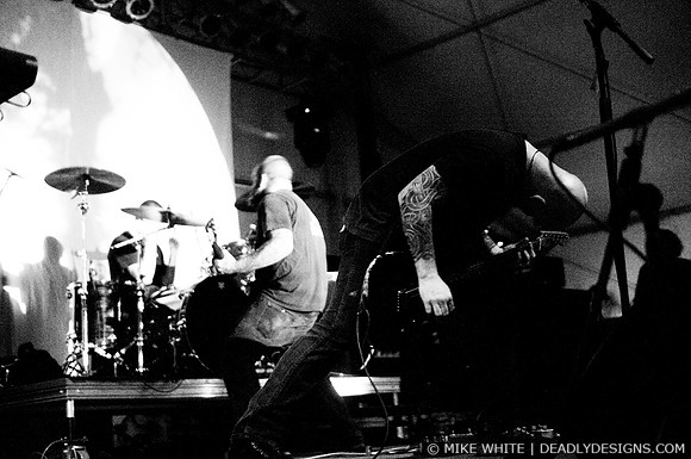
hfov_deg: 43.7
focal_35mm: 45
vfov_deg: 29.8
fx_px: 863
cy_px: 230
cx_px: 346
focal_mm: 30
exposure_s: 1/50
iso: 1600
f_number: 1.4
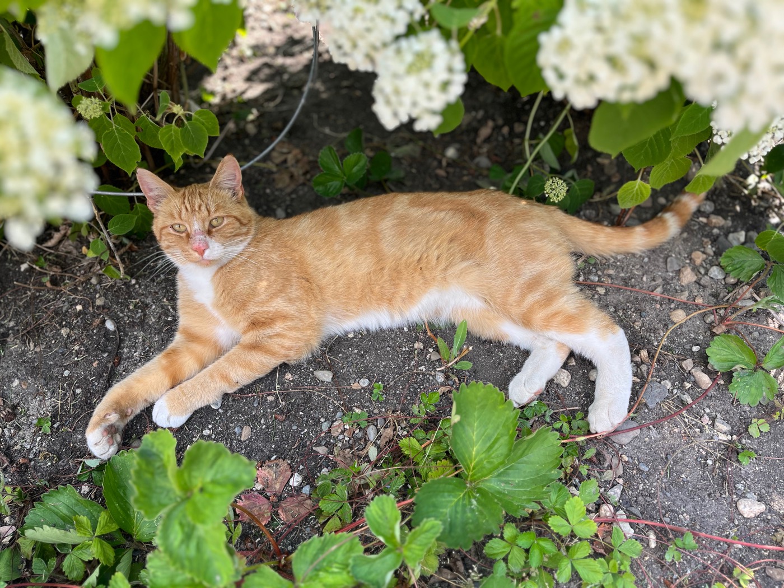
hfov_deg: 67.3
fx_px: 589
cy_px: 294
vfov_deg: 53.1
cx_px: 392
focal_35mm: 26
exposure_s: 1/432
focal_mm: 5.1
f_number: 1.6
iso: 50
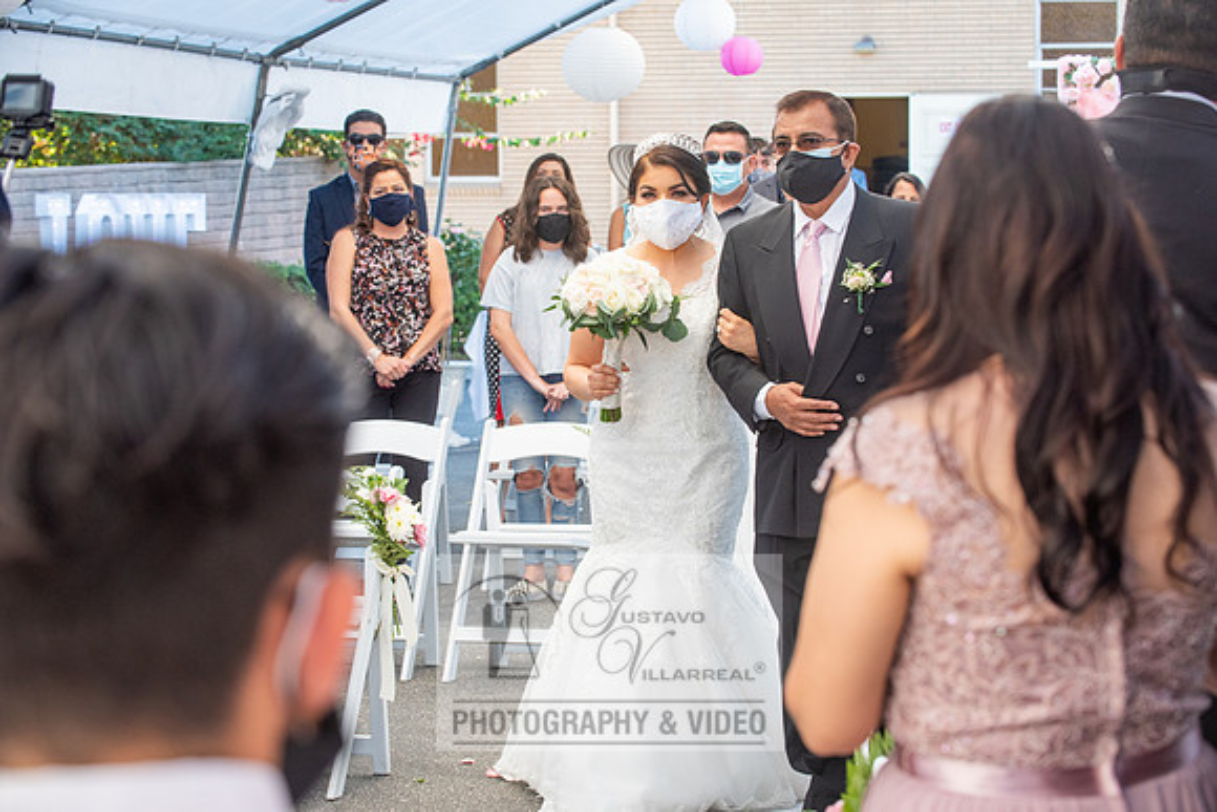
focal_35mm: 95
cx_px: 608
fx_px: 3212
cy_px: 406
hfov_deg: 21.5
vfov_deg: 14.4
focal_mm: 95
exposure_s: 1/125
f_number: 7.1
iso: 640
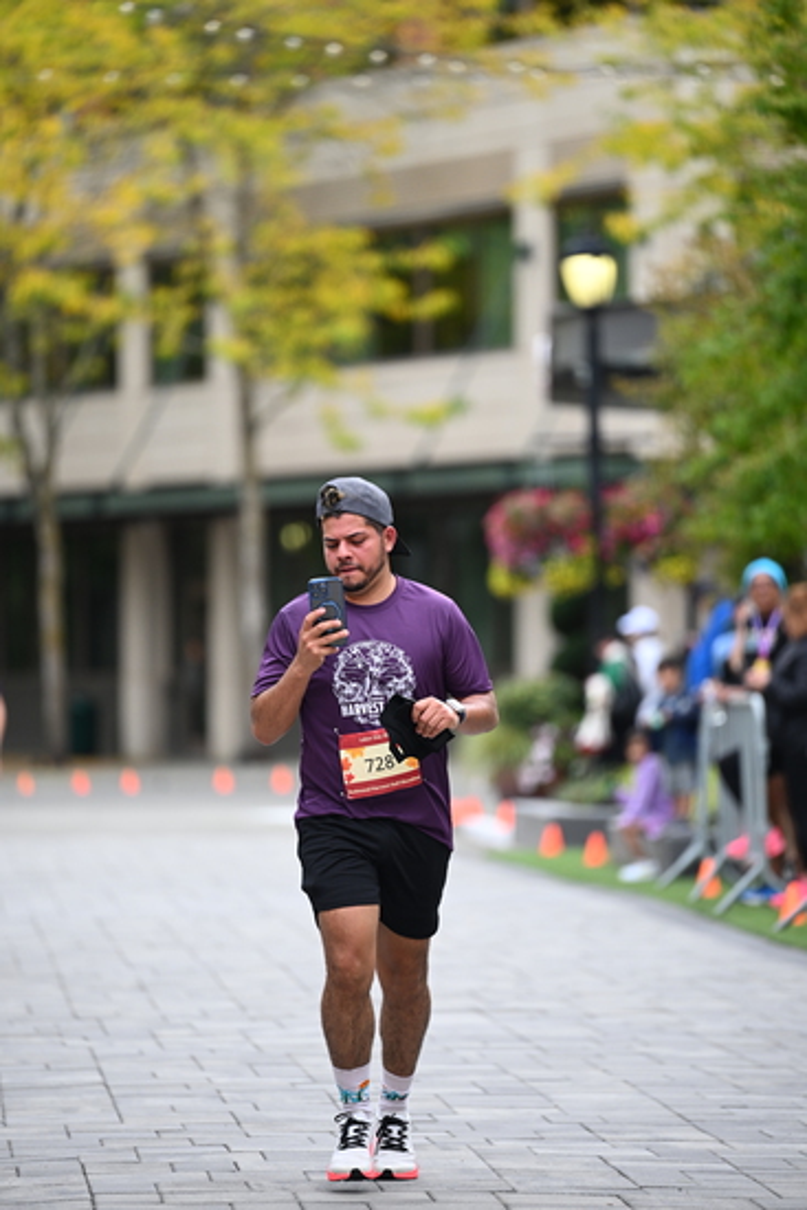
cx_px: 404
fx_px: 6720
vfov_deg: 10.3
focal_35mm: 200
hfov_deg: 6.9
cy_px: 605
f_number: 2.8
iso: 640
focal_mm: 200
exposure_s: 1/2000
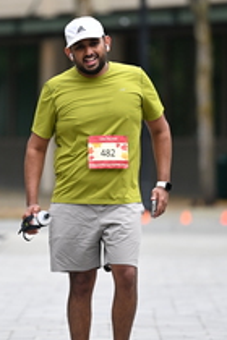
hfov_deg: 2.6
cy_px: 141
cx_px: 66
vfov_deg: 3.9
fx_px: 4946
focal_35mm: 523
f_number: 2.8
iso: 400
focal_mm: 200
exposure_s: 1/1250
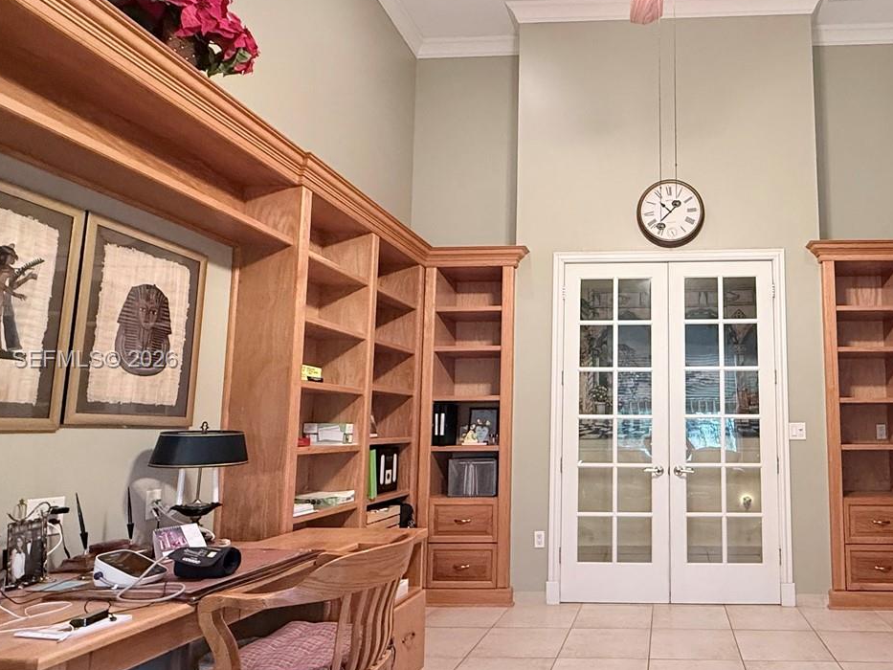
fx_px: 619
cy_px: 361
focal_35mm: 24
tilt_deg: +6.7
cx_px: 645
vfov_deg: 56.8
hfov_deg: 68.0
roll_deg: -0.2
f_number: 2.2
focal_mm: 2.22
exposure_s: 1/60
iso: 640
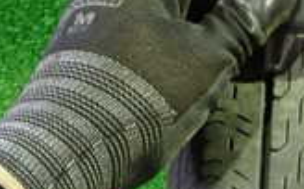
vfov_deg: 13.1
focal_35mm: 97
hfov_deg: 21.3
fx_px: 803
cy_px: 233
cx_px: 230
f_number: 2
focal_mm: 4.5
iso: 800
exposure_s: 1/25
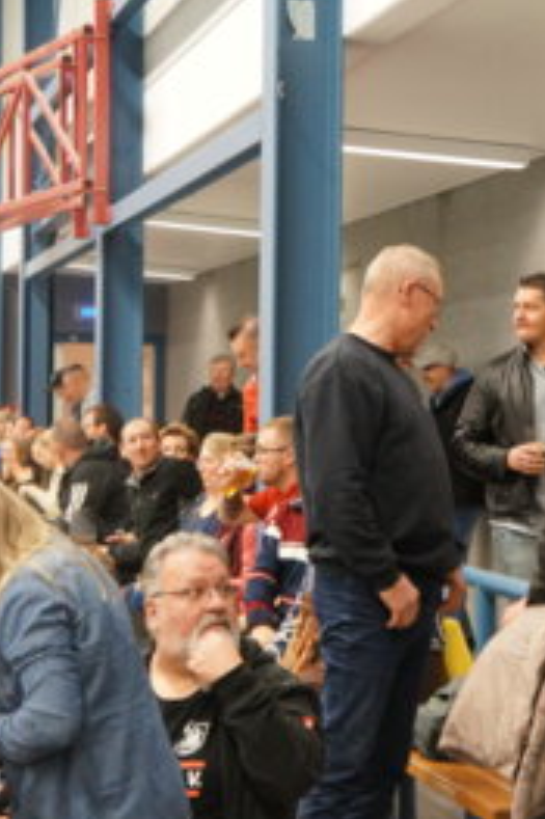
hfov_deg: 13.3
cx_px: 355
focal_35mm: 103
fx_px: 2336
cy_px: 408
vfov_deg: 19.9
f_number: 5
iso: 3200
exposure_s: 1/80
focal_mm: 45
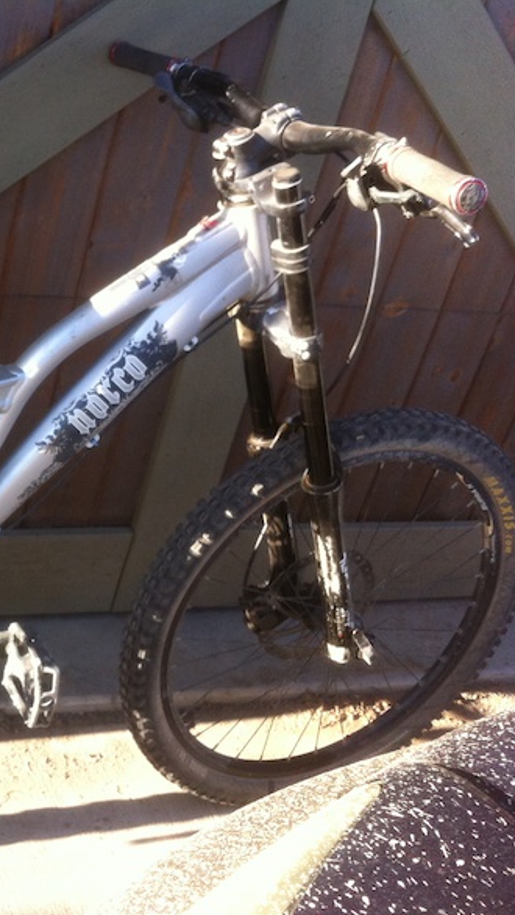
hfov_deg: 21.6
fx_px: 1261
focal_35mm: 52
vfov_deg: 39.9
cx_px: -86
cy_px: 461
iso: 100
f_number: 2.8
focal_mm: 3.85
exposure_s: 1/120
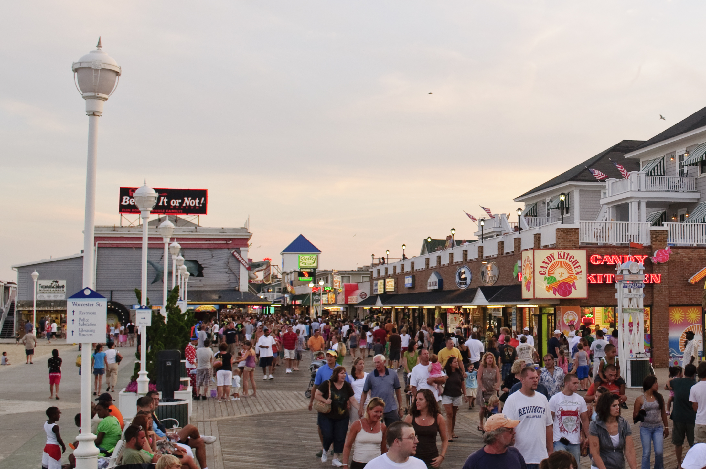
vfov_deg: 25.4
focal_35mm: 53
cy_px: 198
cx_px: 572
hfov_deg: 36.2
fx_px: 1038
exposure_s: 1/100
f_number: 5
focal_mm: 18
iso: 200
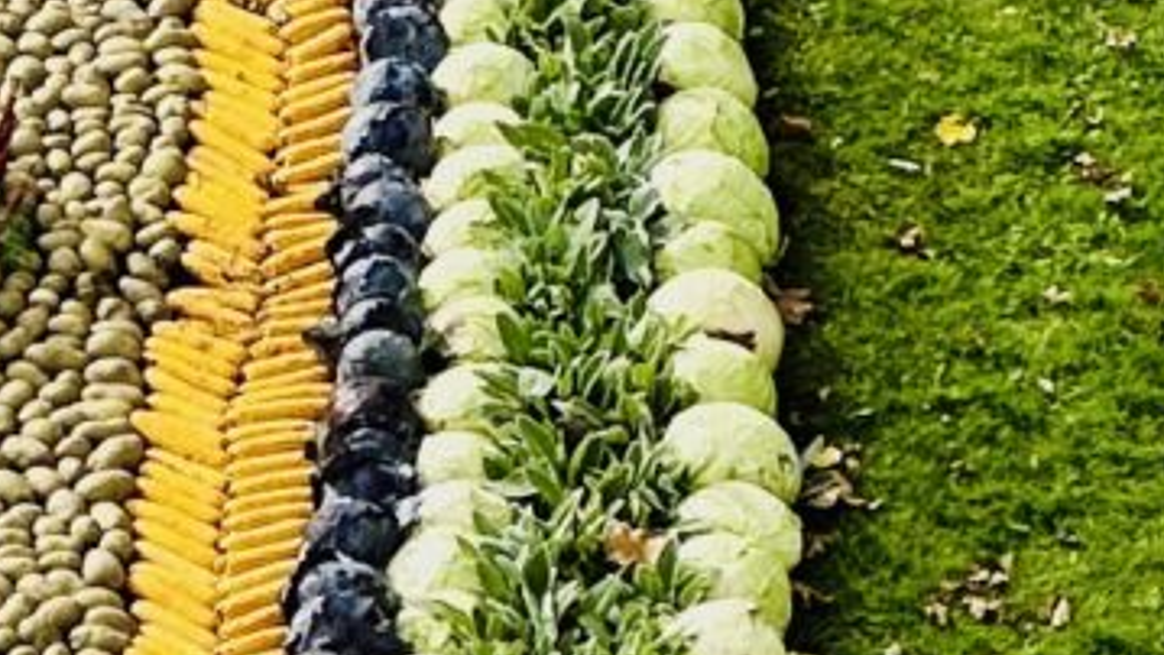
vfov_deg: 2.0
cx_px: -1446
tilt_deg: -28.9
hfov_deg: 3.6
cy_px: 42
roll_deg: -2.4
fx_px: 18489
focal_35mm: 599
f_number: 2.8
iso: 32
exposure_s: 1/392
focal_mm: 9
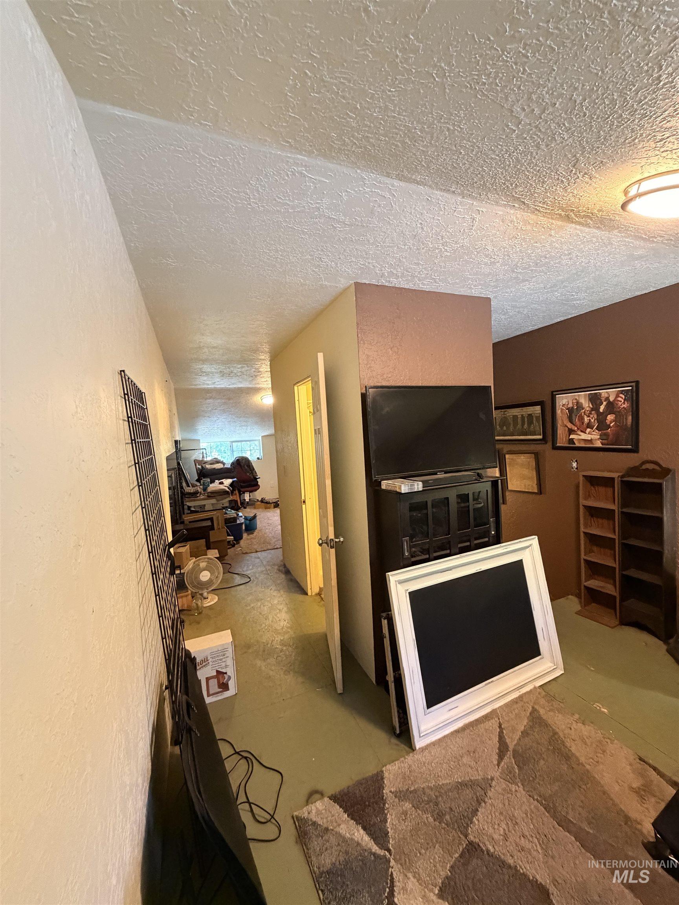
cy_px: 452
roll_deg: +2.8
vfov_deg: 102.1
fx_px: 366
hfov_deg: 85.7
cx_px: 340
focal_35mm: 14
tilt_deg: -2.8
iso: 640
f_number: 2.2
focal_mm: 2.22
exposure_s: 1/60
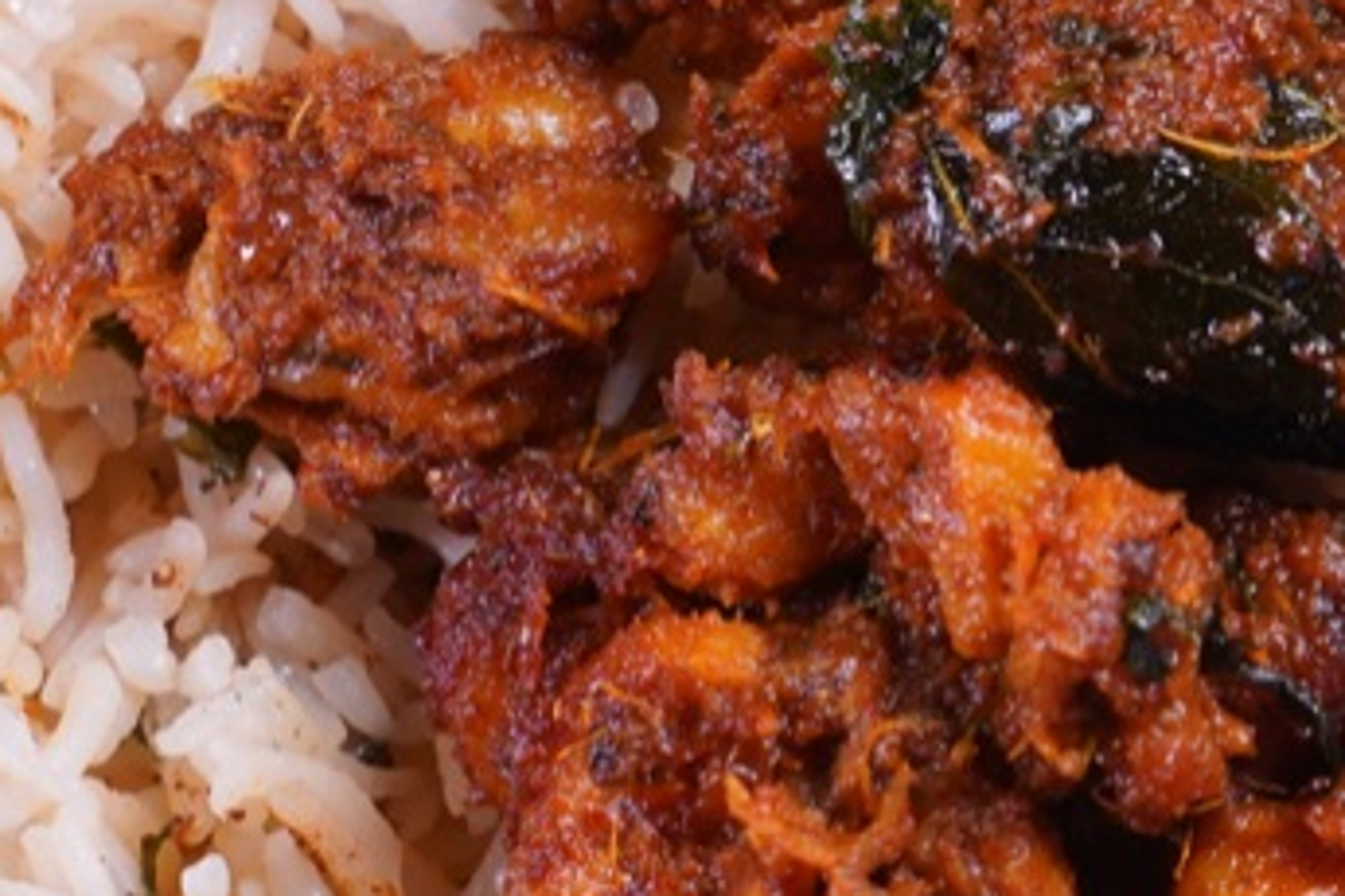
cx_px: 1665
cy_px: 506
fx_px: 9302
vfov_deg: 5.5
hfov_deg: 8.2
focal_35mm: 249
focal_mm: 43
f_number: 6.3
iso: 800
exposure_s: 1/200
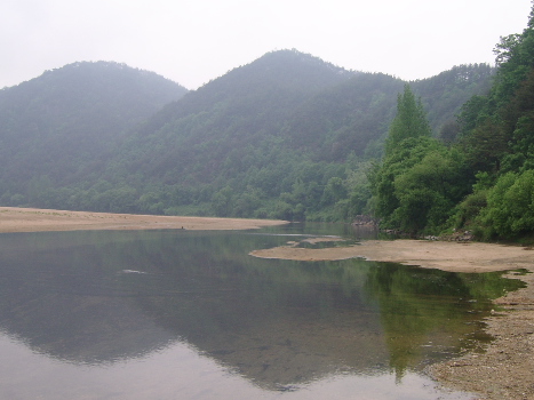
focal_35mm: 48
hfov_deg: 39.5
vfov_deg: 30.2
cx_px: 320
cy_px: 173
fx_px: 740
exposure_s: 1/210
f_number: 5.8
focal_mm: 5.95
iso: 50
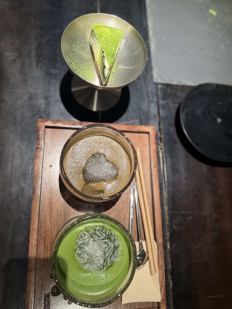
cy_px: 154
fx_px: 214
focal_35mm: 24
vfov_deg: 71.6
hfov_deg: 56.8
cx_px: 116
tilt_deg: -71.1
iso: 125
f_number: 1.78
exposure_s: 1/50
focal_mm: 6.76
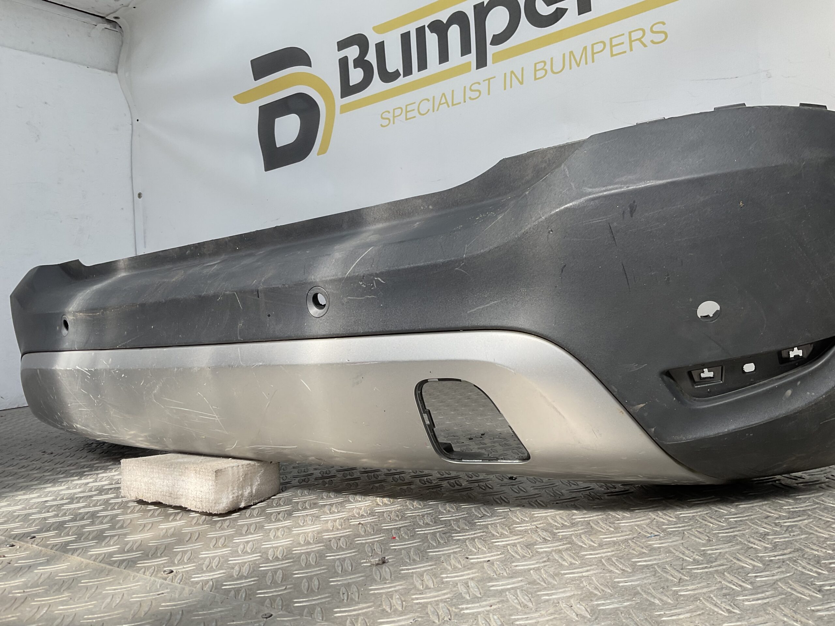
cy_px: 313
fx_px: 700
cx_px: 418
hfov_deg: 61.7
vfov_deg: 48.2
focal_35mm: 29
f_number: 1.8
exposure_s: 1/432
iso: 16
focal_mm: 3
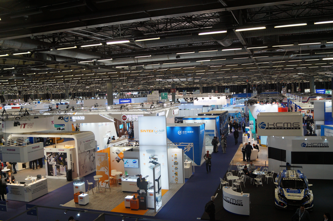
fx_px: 305
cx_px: 166
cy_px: 110
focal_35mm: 33
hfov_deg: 57.2
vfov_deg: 39.9
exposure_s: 1/160
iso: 400
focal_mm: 22
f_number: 4
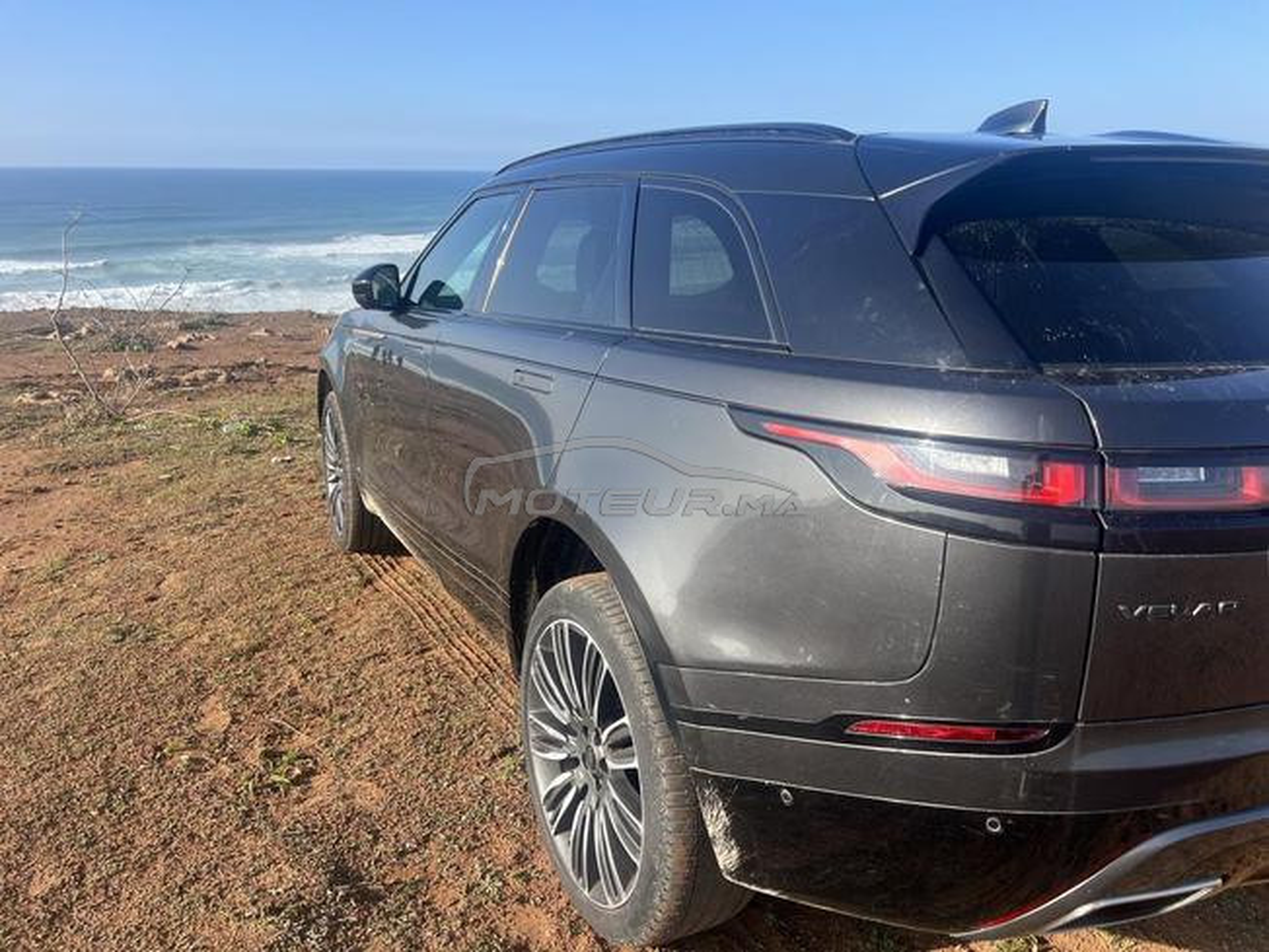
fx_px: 953
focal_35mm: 26
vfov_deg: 53.1
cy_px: 476
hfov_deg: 67.3
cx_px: 634
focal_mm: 5.7
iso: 50
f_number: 1.5
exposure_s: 1/2299
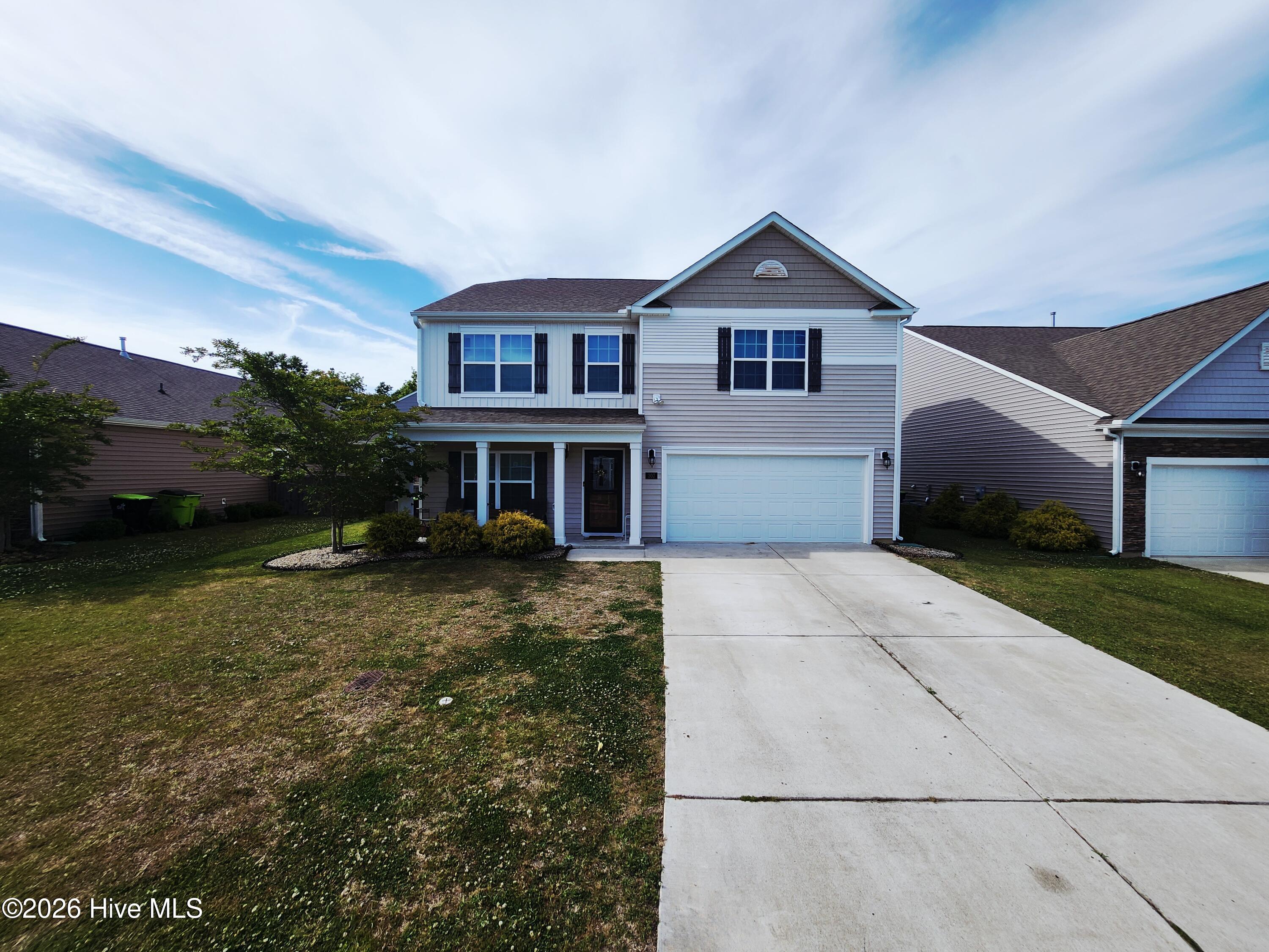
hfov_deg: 106.2
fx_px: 477
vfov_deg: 89.9
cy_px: 476
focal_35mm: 13
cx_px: 634
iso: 32
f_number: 2.2
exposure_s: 1/1222
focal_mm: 1.74
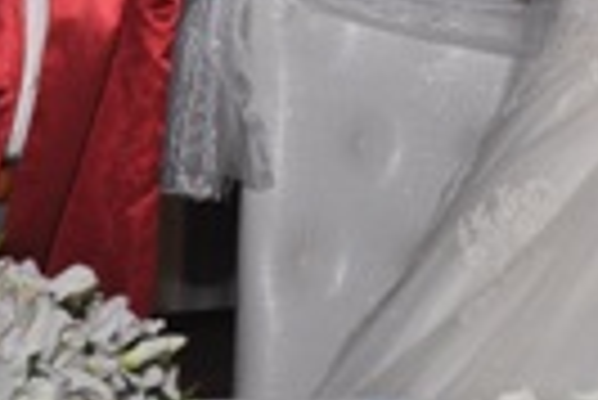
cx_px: 580
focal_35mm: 141
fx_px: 2345
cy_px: -216
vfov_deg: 9.5
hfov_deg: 14.3
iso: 500
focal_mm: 28
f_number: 8
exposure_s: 1/60
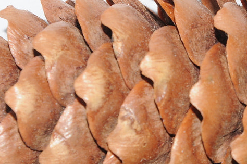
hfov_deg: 3.9
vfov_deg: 2.6
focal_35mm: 532
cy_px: 112
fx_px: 3644
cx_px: 249
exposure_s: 1/60
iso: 200
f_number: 11
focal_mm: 105
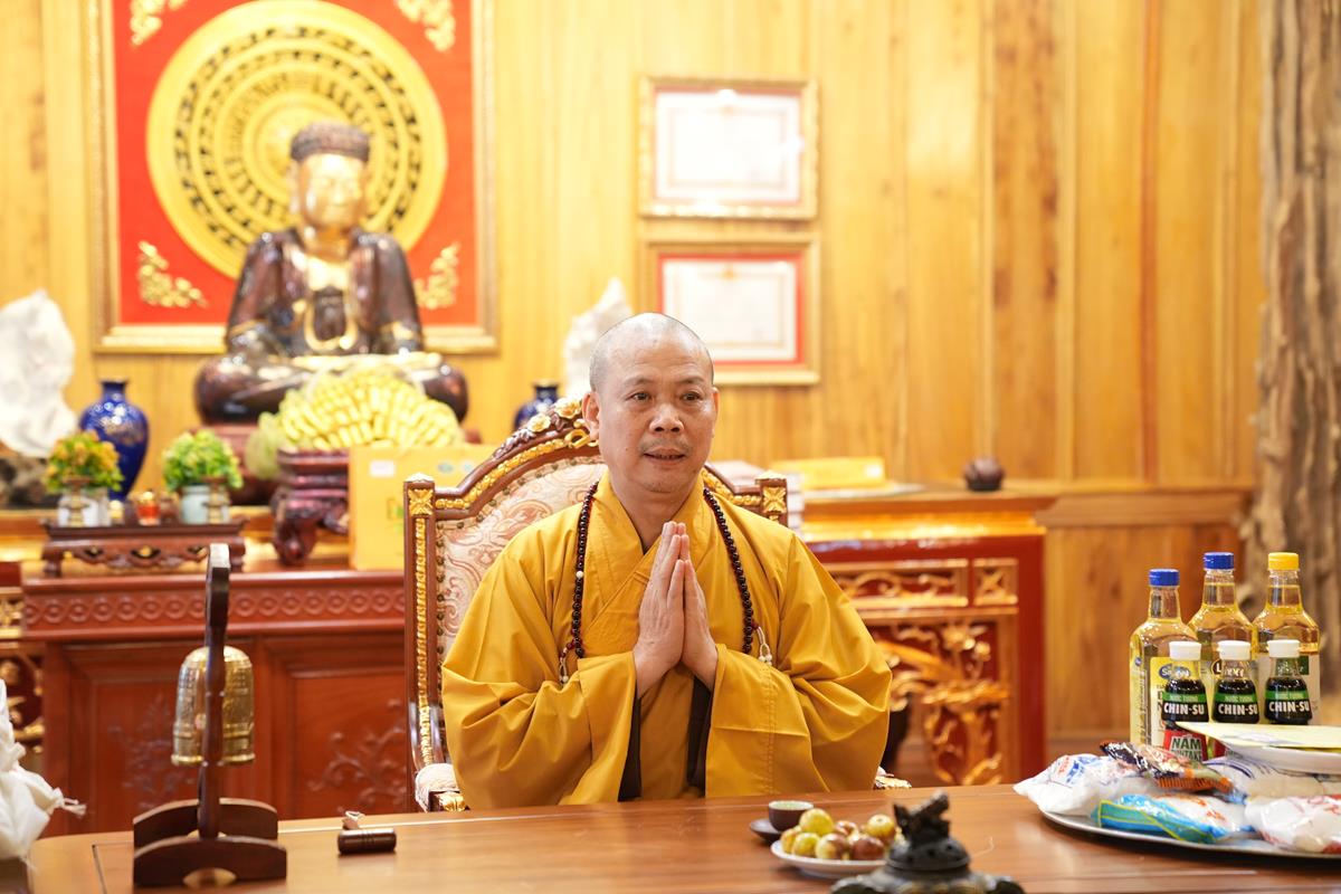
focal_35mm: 70
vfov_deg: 19.5
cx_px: 670
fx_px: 2607
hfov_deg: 28.8
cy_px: 447
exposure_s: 1/80
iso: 3200
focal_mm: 70
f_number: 2.8
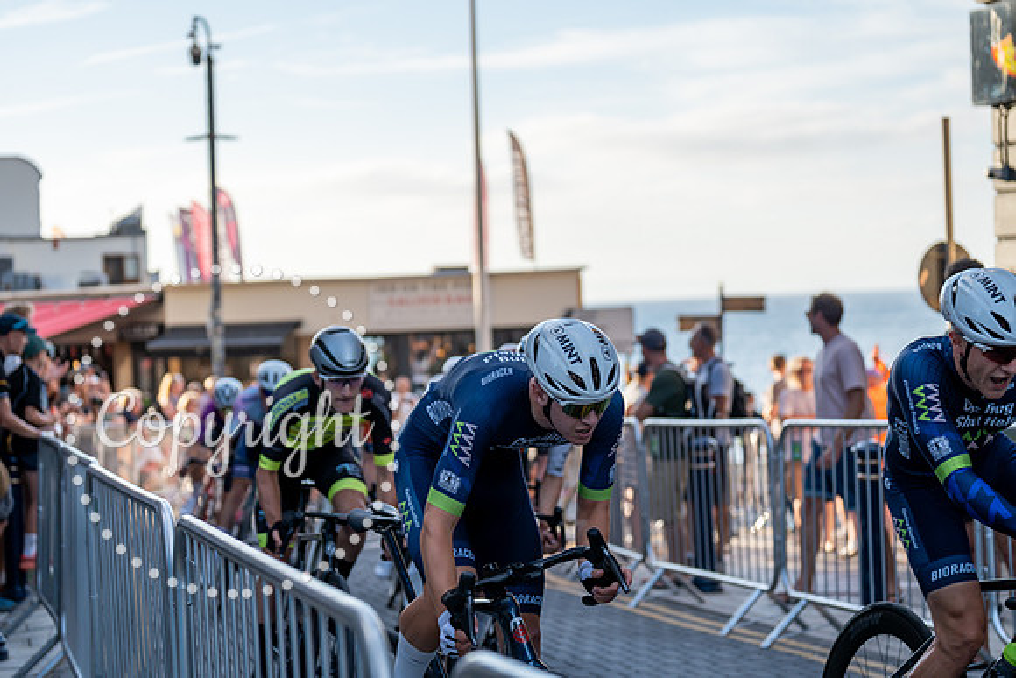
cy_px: 339
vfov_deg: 19.5
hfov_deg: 28.8
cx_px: 508
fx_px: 1976
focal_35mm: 70
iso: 100
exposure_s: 1/1000
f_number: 2.8
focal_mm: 70
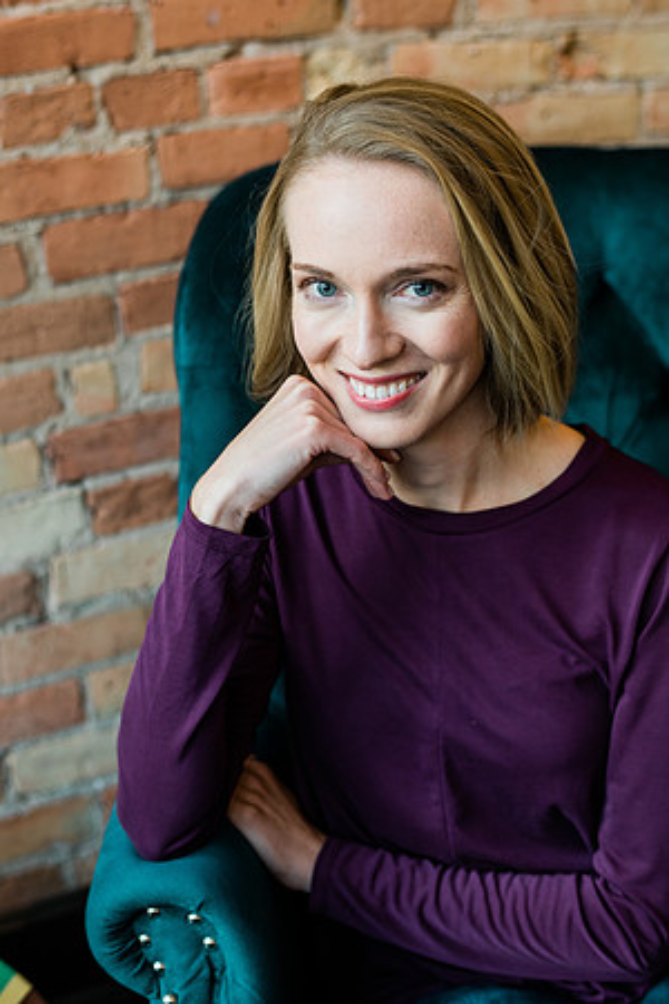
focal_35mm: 58
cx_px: 334
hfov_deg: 23.4
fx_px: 1617
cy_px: 502
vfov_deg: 34.5
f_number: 3.2
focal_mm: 58
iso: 500
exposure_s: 1/125
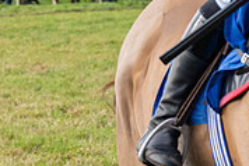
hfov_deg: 4.0
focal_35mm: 512
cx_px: 390
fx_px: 3544
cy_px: -69
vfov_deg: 2.7
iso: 800
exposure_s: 1/800
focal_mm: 70
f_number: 5
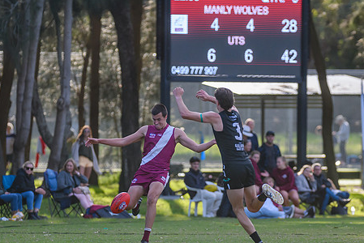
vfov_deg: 3.0
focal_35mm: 460
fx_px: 4654
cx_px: 175
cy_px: 179
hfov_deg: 4.5
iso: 800
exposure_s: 1/2500
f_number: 2.8
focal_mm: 210
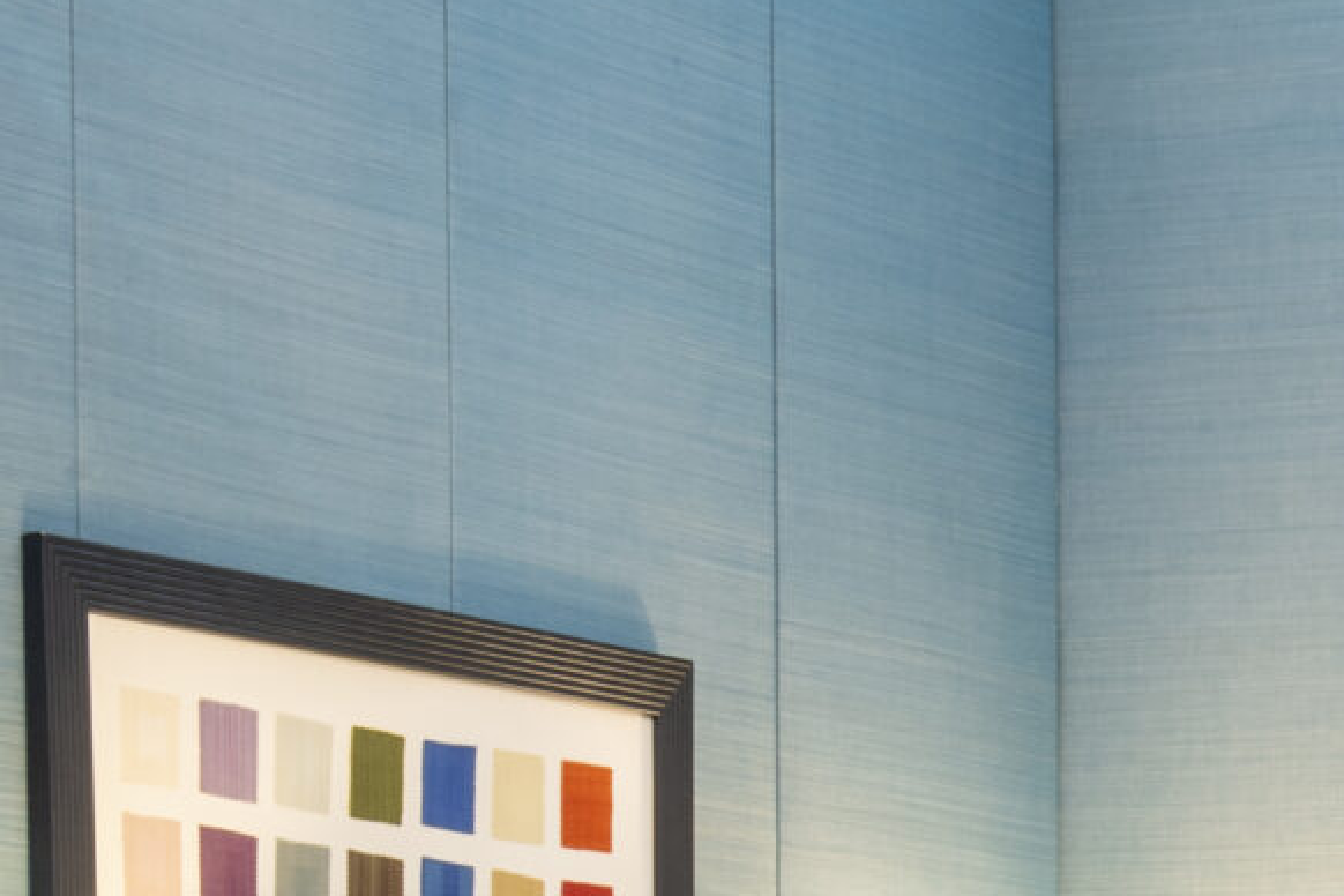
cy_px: 1777
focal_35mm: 211
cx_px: 2291
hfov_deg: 9.4
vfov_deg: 6.3
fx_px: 7877
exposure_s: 1/1.67
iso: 200
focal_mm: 48
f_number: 16
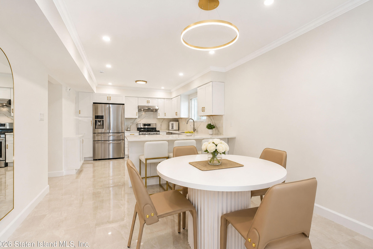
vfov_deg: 73.7
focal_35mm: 16
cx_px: 188
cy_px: 123
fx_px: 166
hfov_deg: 96.7
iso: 1250
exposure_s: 1/60
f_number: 8
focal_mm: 10
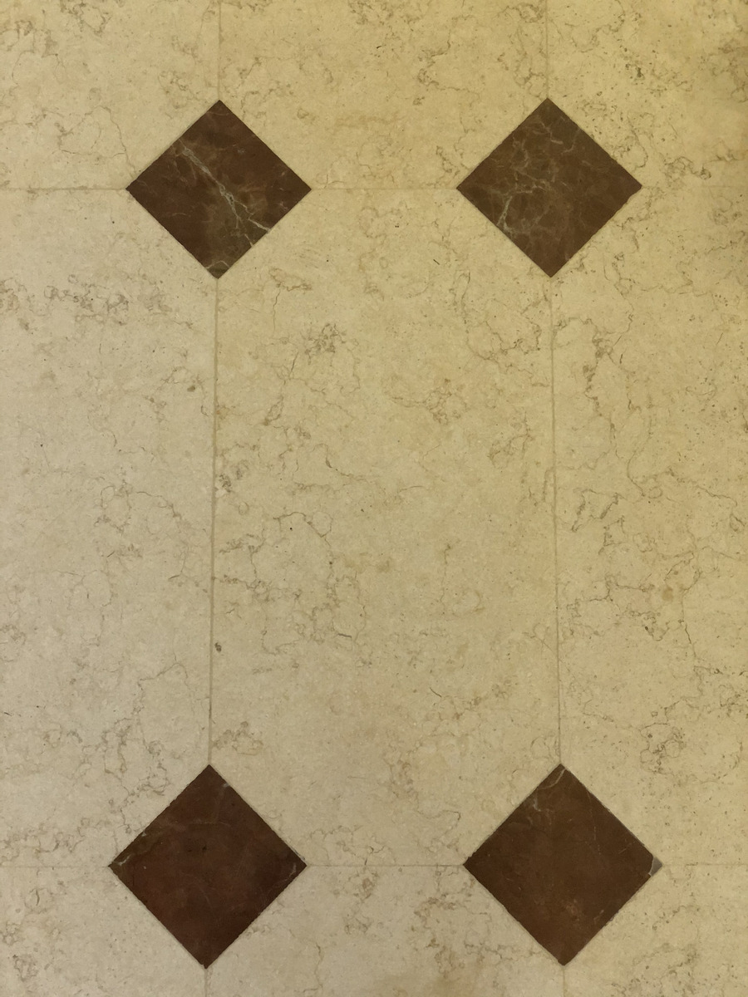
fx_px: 1498
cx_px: 374
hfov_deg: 28.0
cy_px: 498
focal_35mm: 52
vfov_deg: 36.8
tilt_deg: -81.1
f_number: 2.4
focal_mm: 6
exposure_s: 1/24
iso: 160
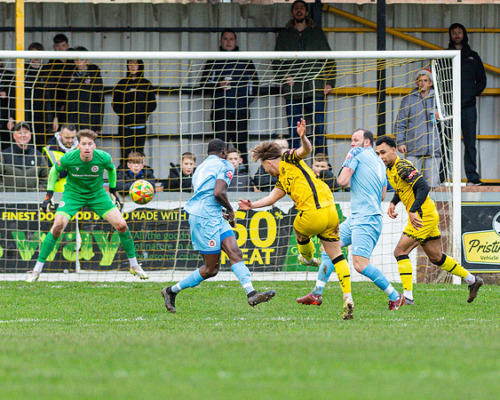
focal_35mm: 680
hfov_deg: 2.8
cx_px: 328
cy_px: 268
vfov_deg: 2.3
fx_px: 10063
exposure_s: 1/1600
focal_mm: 300
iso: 2000
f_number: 2.8
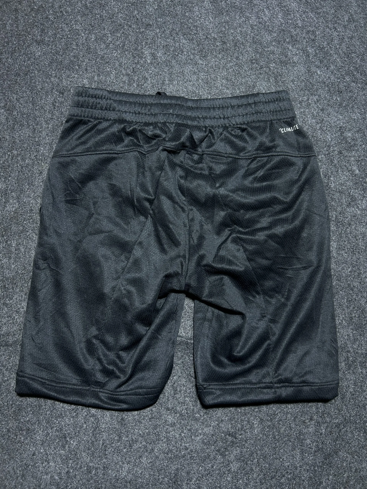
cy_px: 244
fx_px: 368
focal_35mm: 26
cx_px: 184
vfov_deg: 67.3
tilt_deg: -55.7
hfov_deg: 53.1
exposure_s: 1/50
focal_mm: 5.7
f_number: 1.5
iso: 125
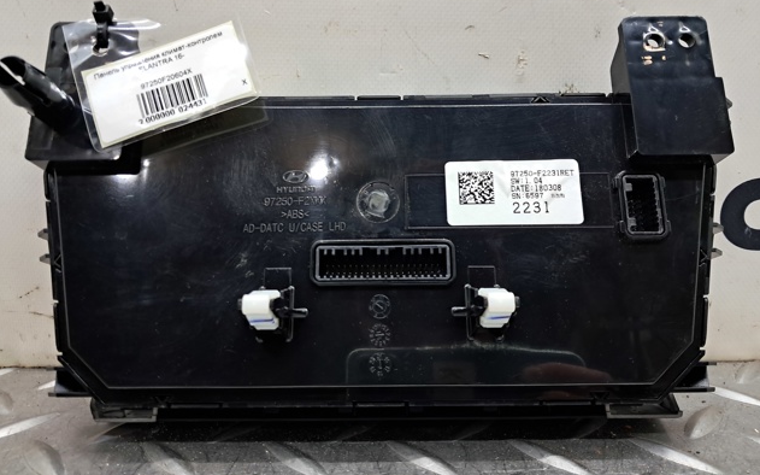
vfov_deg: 43.1
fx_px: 601
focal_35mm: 29
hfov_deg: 64.7
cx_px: 378
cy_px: 213
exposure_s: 1/60
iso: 160
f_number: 1.8
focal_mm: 4
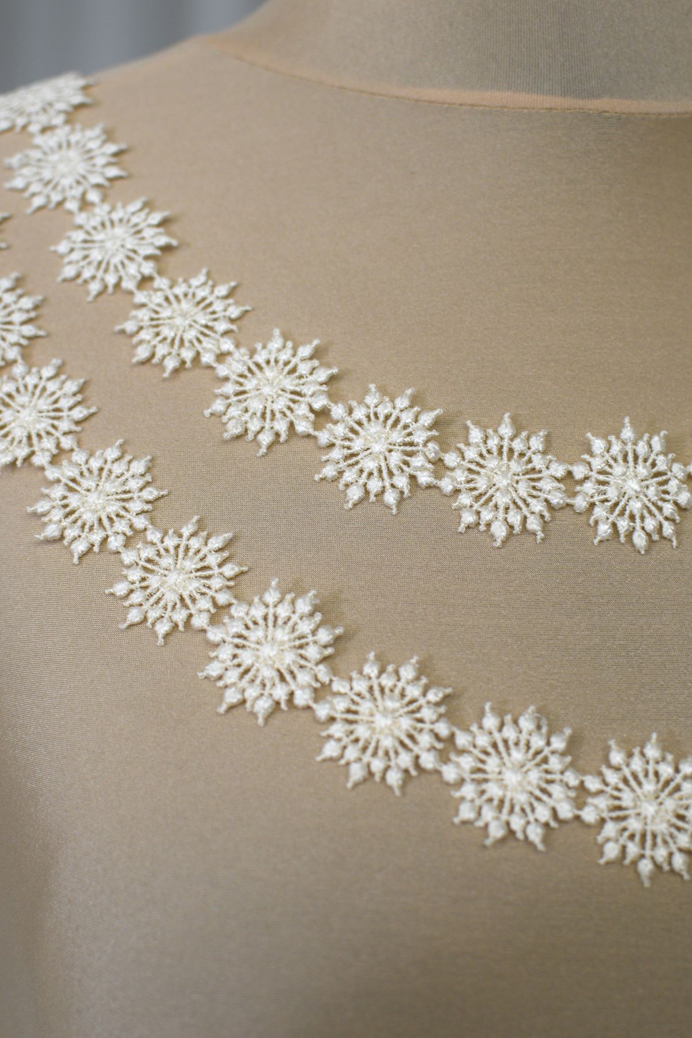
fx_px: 1514
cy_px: 519
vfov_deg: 37.9
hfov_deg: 25.8
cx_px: 346
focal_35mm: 52
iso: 400
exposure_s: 1/80
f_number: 4.5
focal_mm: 35
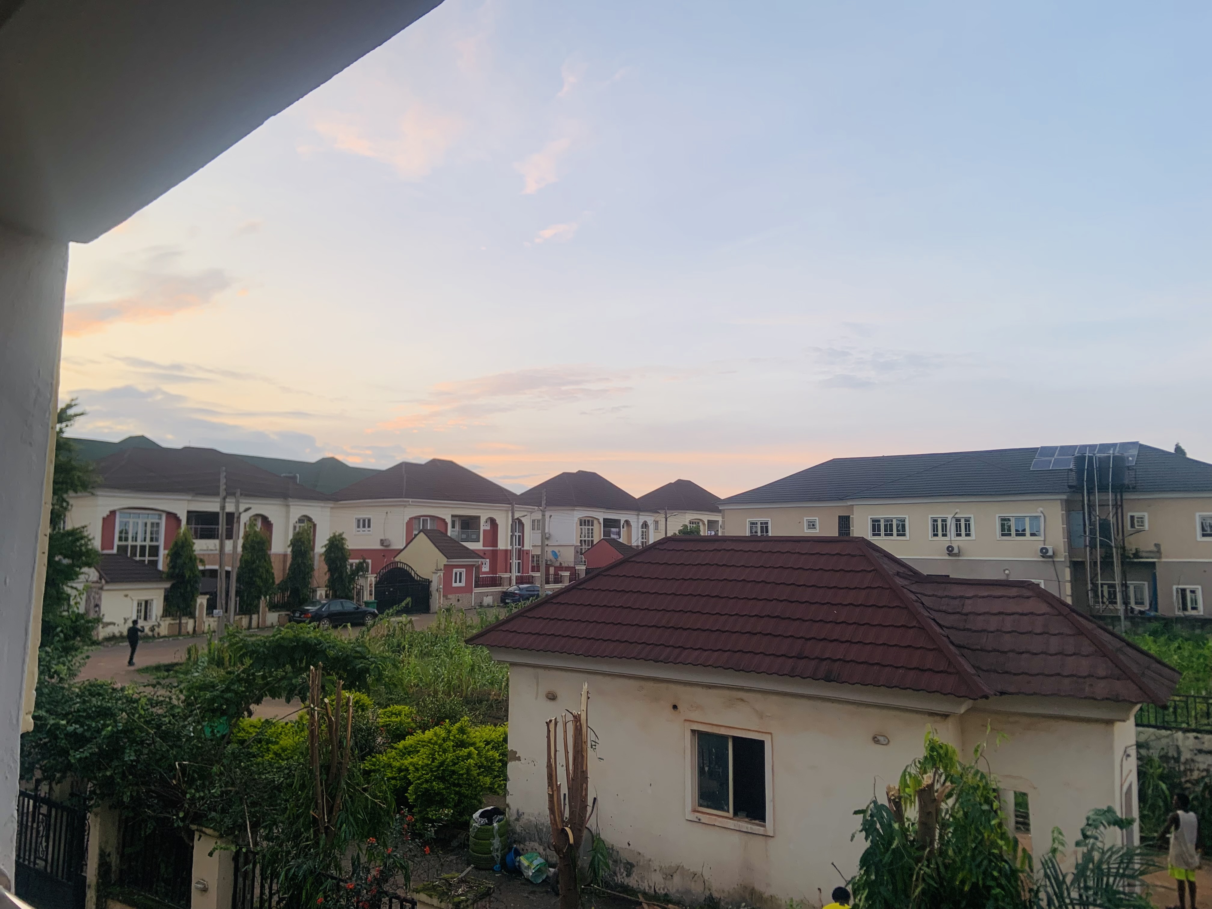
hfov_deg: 67.3
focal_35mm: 26
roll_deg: -0.3
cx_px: 606
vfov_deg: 53.1
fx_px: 910
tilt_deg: +5.6
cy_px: 454
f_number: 1.8
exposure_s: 1/121
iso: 40
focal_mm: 4.25
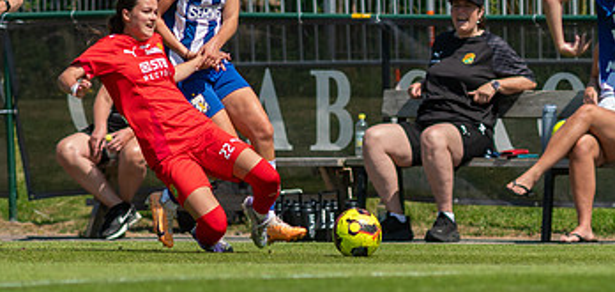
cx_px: 279
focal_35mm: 1108
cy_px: 168
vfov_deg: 1.0
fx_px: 17429
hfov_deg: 2.0
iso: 100
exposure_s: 1/1600
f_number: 3.2
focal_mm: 300
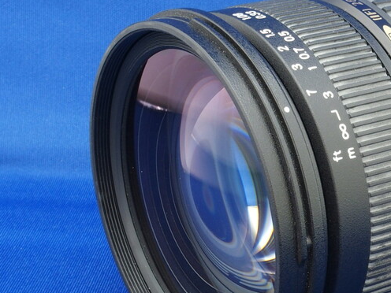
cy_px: 193
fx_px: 1039
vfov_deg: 16.0
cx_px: 358
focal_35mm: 92
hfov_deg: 20.8
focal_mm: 8.1
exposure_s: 2.5
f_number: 8
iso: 100
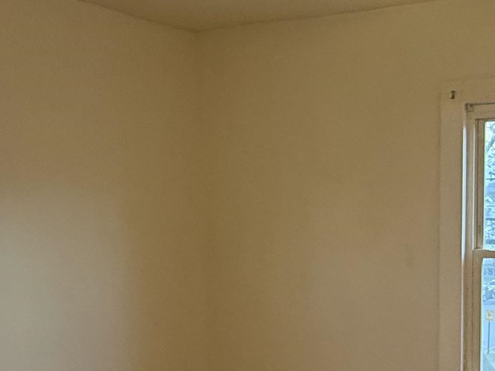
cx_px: 330
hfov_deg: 37.8
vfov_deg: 28.6
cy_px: 288
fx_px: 715
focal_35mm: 50
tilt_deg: -6.7
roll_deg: +1.1
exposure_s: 1/60
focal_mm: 2.22
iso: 320
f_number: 2.2
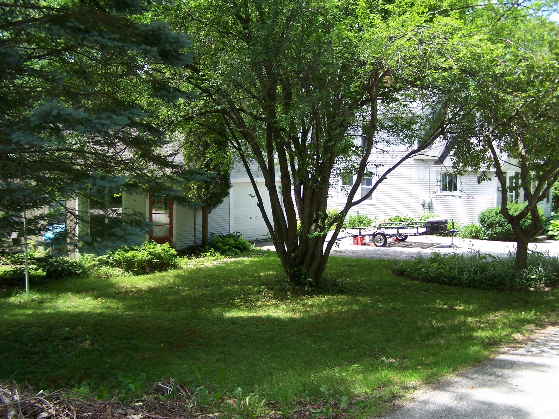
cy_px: 210
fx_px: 614
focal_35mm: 38
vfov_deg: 37.7
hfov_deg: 49.0
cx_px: 280
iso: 80
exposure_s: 1/250
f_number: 2.8
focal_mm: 6.3
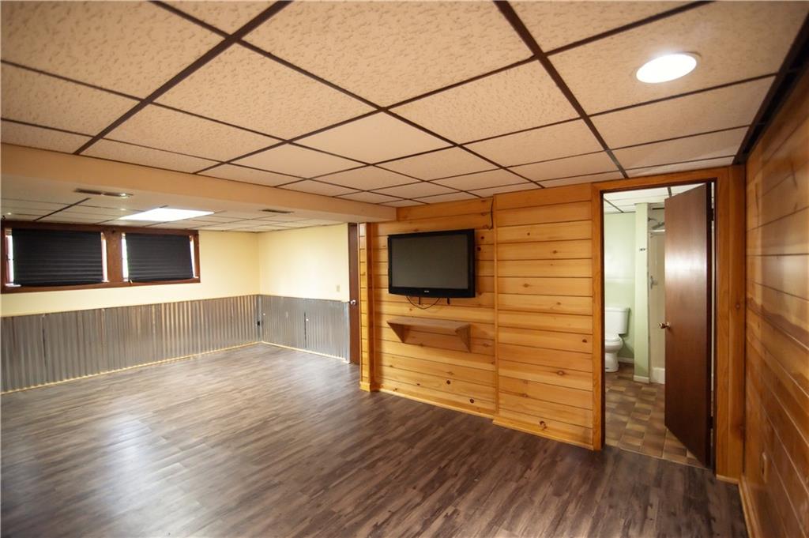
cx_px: 404
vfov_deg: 73.7
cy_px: 269
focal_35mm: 16
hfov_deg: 96.8
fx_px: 359
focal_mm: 16
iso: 400
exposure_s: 1/250
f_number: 2.8
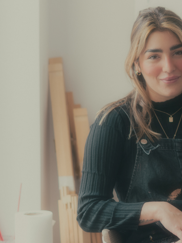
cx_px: 206
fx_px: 799
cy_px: 117
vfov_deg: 17.3
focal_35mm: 114
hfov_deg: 12.7
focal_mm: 50
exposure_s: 1/60
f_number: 1.8
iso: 160
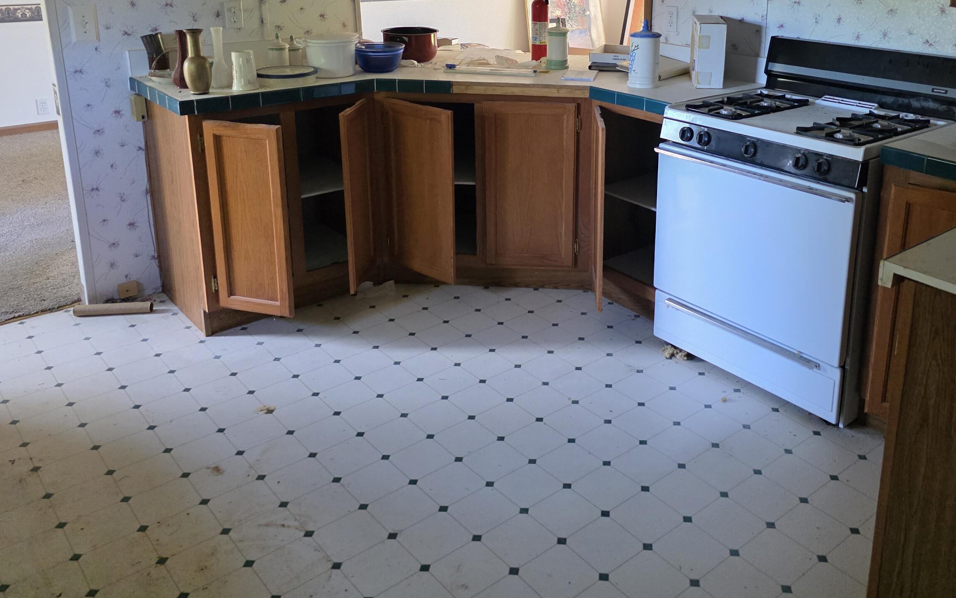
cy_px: 141
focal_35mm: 32
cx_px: 569
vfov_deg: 38.3
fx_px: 834
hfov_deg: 59.2
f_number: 1.7
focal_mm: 6.3
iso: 500
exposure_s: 1/120
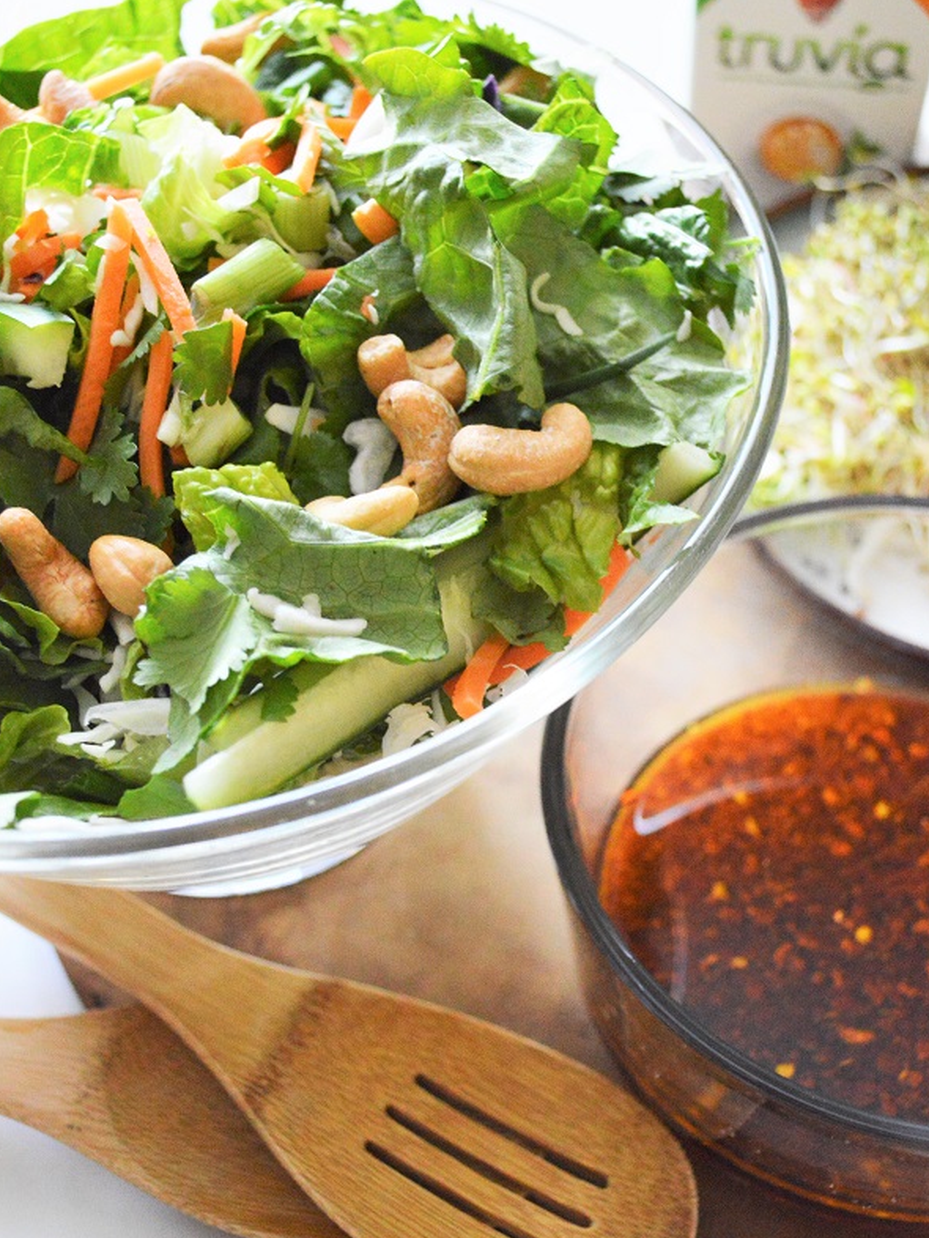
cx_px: 463
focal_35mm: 43
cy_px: 651
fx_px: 1538
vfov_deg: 43.8
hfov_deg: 33.6
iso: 3200
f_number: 4.2
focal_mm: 26
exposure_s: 1/40
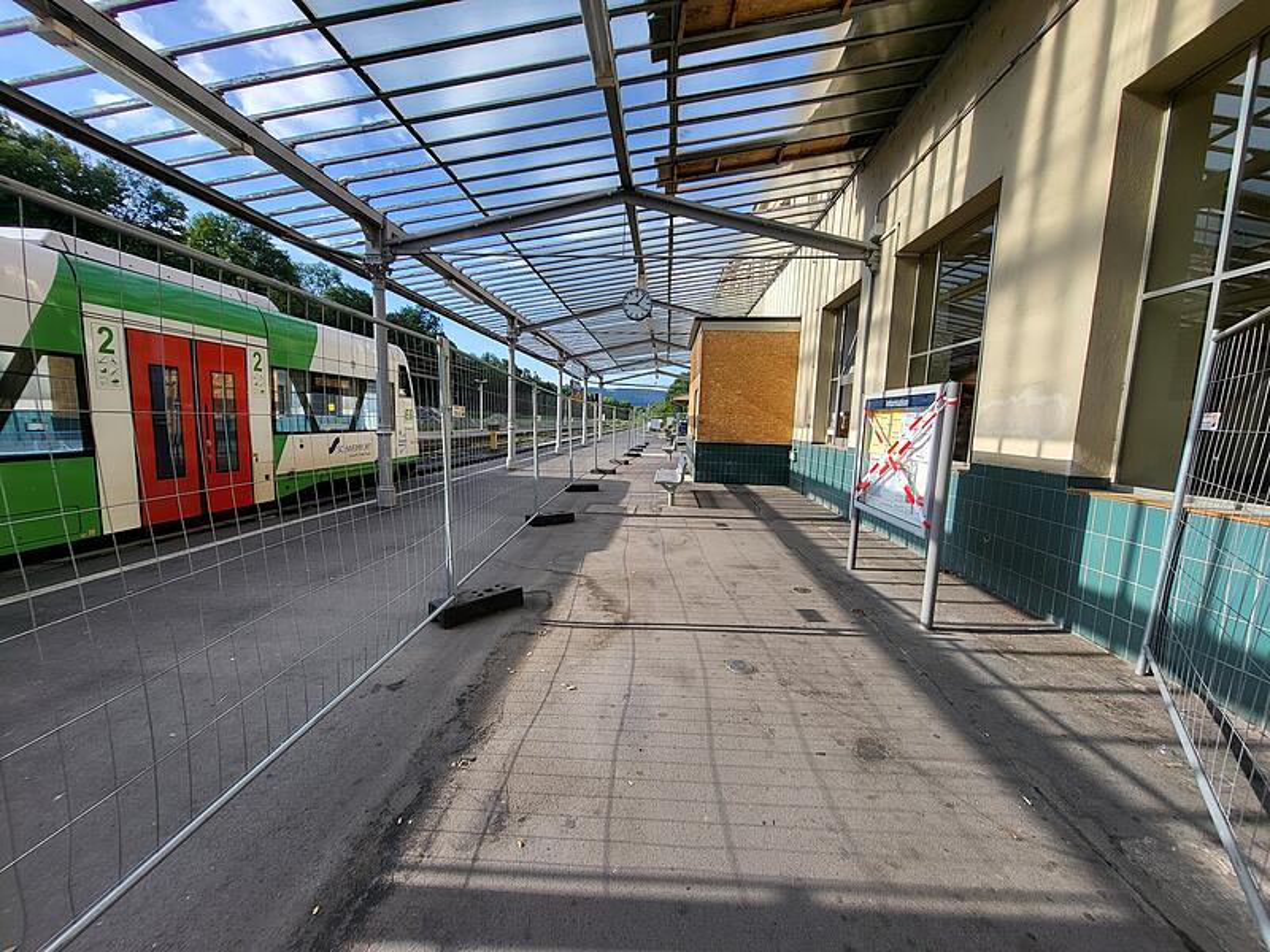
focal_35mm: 13
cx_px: 635
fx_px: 477
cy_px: 476
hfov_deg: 106.2
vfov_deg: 89.9
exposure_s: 1/671
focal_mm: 1.74
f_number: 2.2
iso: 32
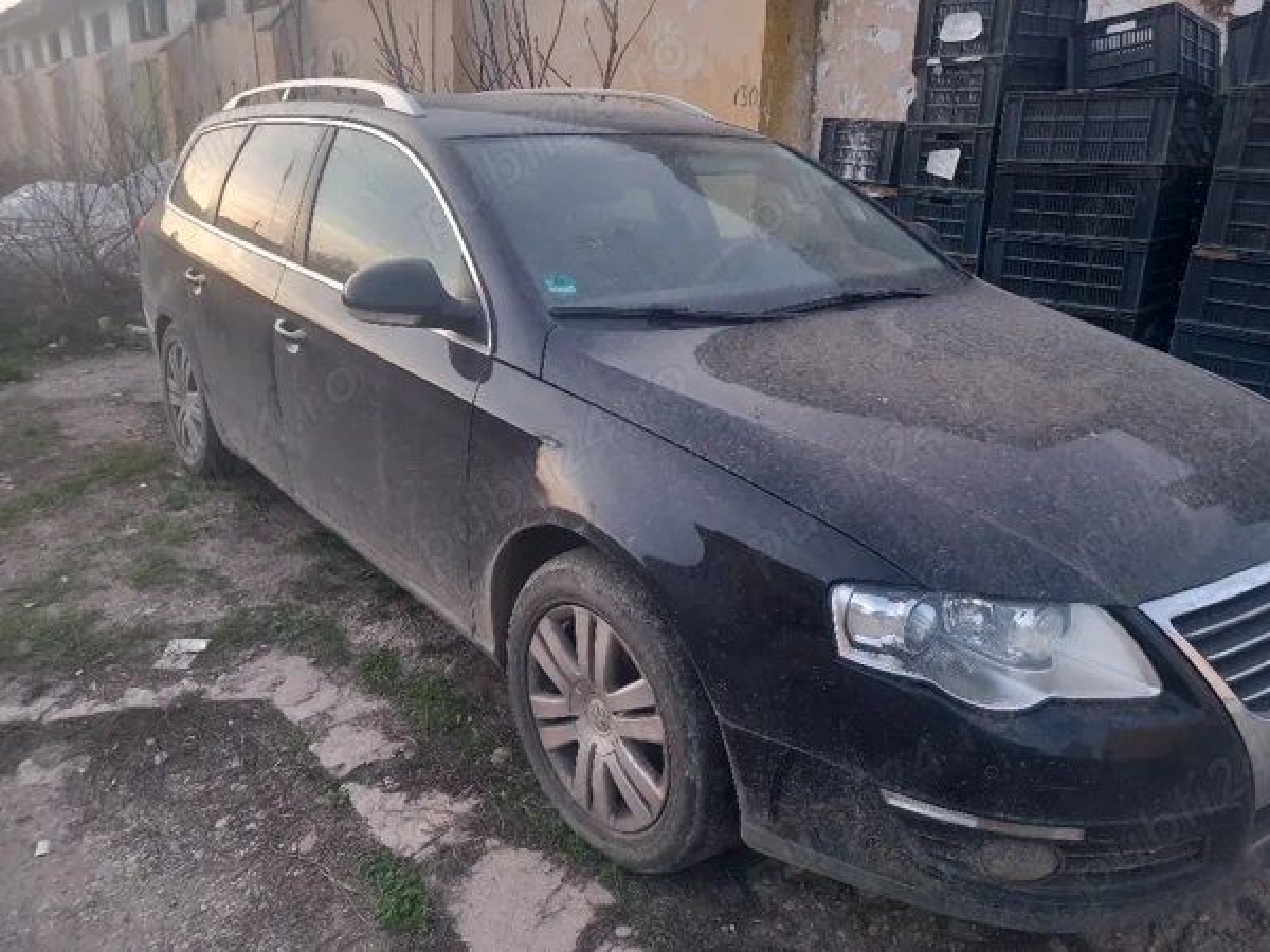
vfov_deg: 51.4
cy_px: 476
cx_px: 635
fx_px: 991
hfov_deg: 65.3
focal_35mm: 27
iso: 64
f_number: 1.8
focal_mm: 4
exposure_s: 1/50
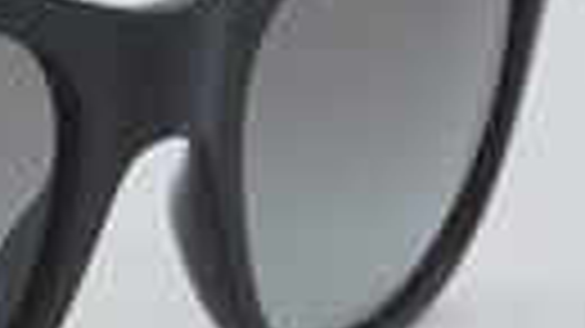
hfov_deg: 8.7
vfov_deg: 5.0
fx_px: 3752
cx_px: -279
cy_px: 144
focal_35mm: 242
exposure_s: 1/3
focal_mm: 50
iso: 100
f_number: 32
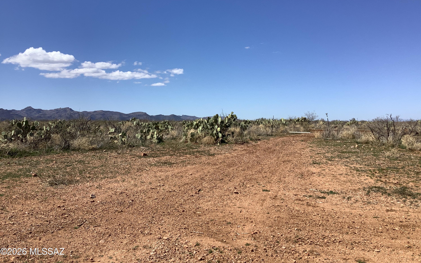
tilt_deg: -0.2
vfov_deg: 38.2
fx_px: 379
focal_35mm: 33
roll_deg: +0.9
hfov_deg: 58.1
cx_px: 211
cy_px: 107
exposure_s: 1/1942
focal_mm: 3.3
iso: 25
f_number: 2.4
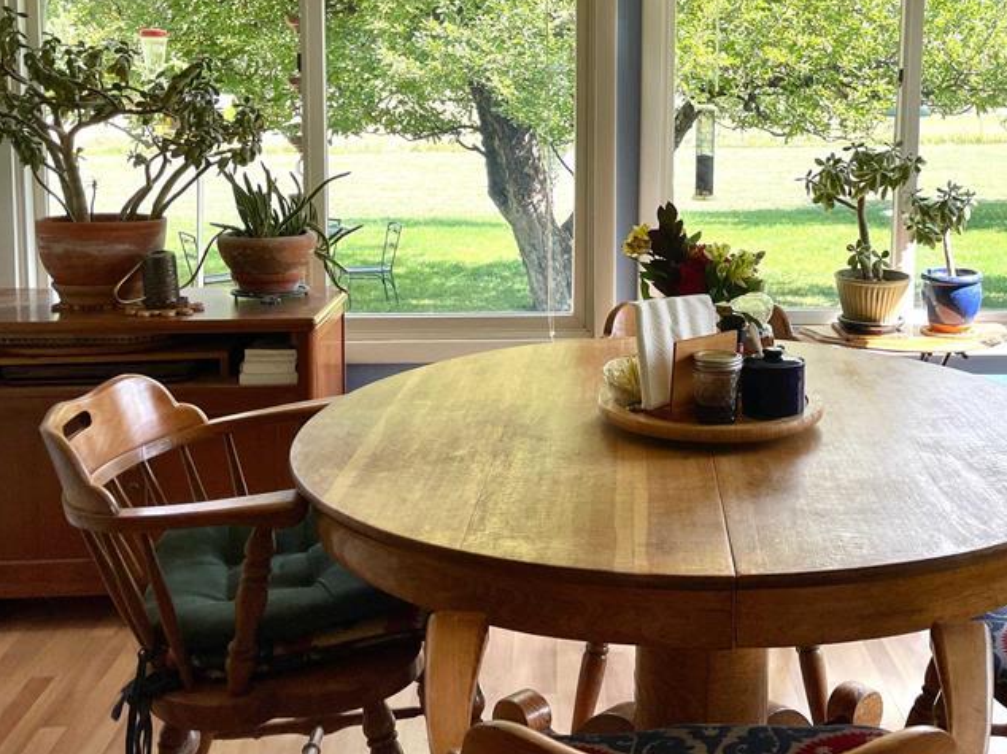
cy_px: 222
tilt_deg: -6.9
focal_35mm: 42
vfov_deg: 33.9
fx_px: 1221
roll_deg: -1.5
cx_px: 731
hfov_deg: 43.6
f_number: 1.6
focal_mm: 4.2
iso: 32
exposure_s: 1/458
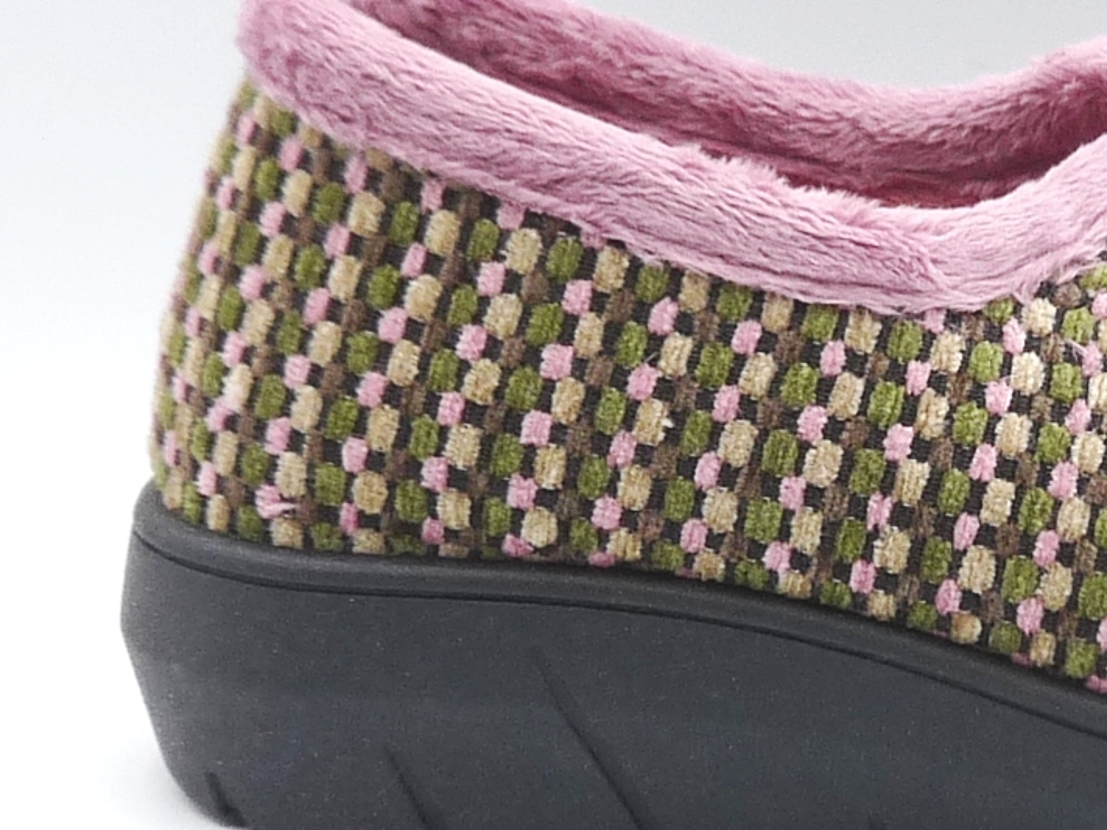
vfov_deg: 12.7
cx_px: 1010
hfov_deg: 16.6
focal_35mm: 117
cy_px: 406
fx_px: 3741
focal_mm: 5.2
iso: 100
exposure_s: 1/100
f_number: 4
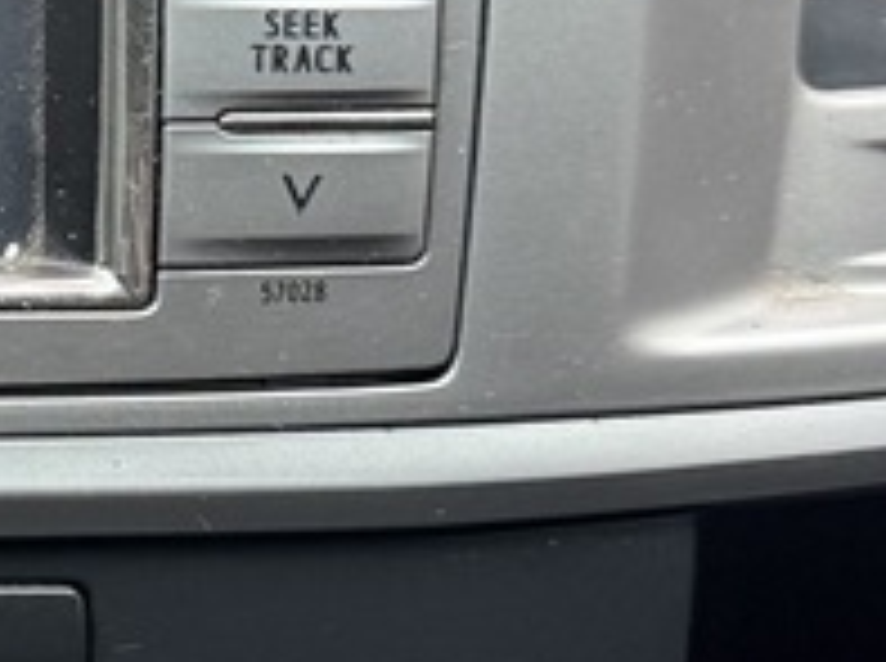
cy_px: 437
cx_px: -693
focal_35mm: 125
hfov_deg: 14.1
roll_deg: -0.7
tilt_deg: -28.9
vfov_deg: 11.8
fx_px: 3194
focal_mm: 6.76
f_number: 1.78
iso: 320
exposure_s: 1/50
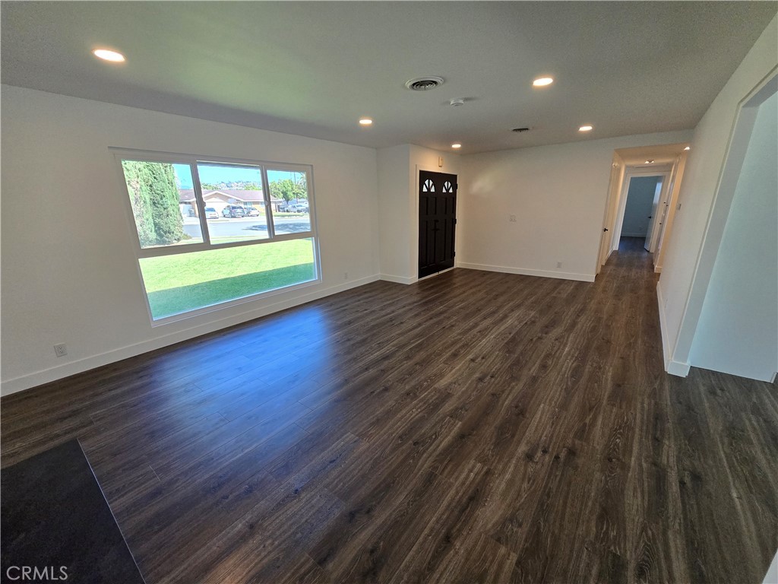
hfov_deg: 106.2
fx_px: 292
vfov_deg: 89.9
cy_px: 292
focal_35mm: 13
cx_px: 389
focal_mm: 2.2
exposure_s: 1/359
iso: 250
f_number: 2.2
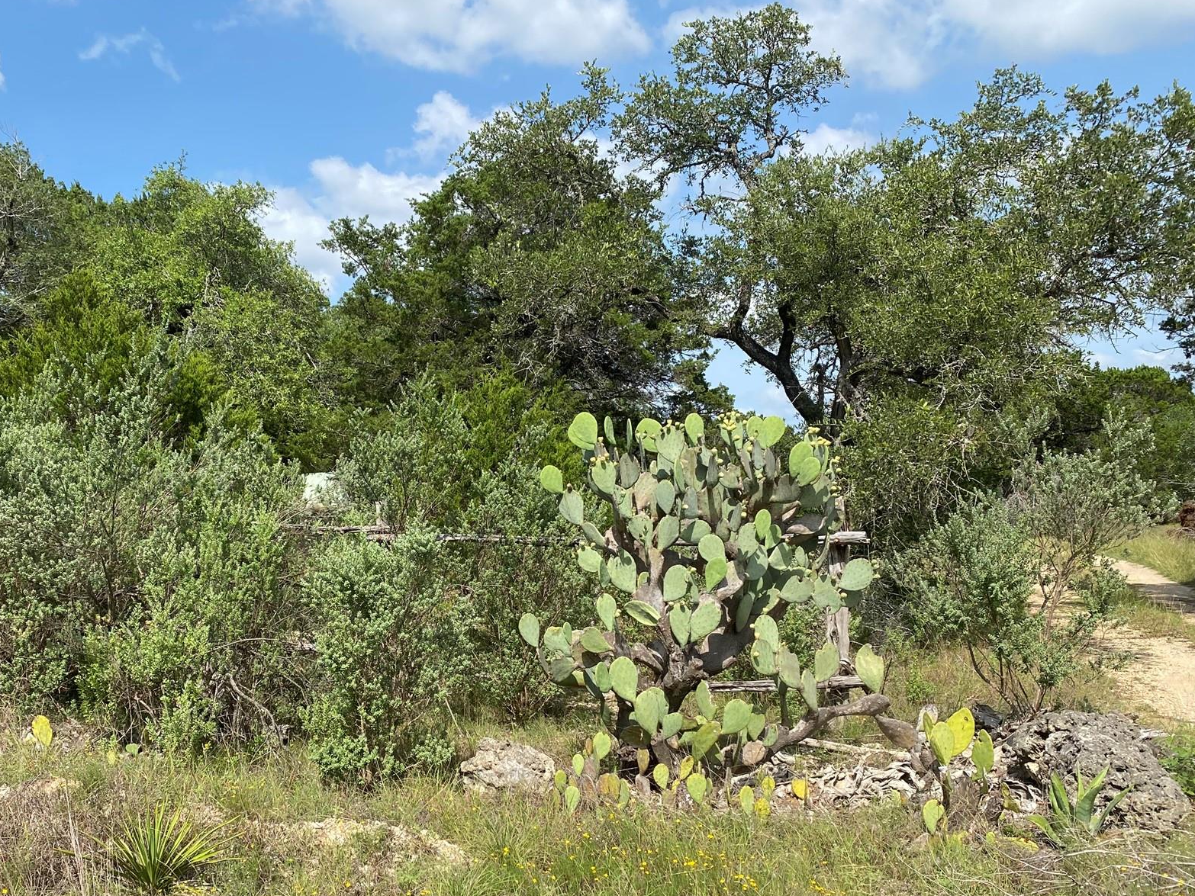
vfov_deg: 41.5
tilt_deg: -1.2
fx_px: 1174
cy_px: 557
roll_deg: +2.9
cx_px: 437
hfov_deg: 53.3
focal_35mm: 34
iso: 32
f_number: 1.8
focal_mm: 4.25
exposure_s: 1/2268
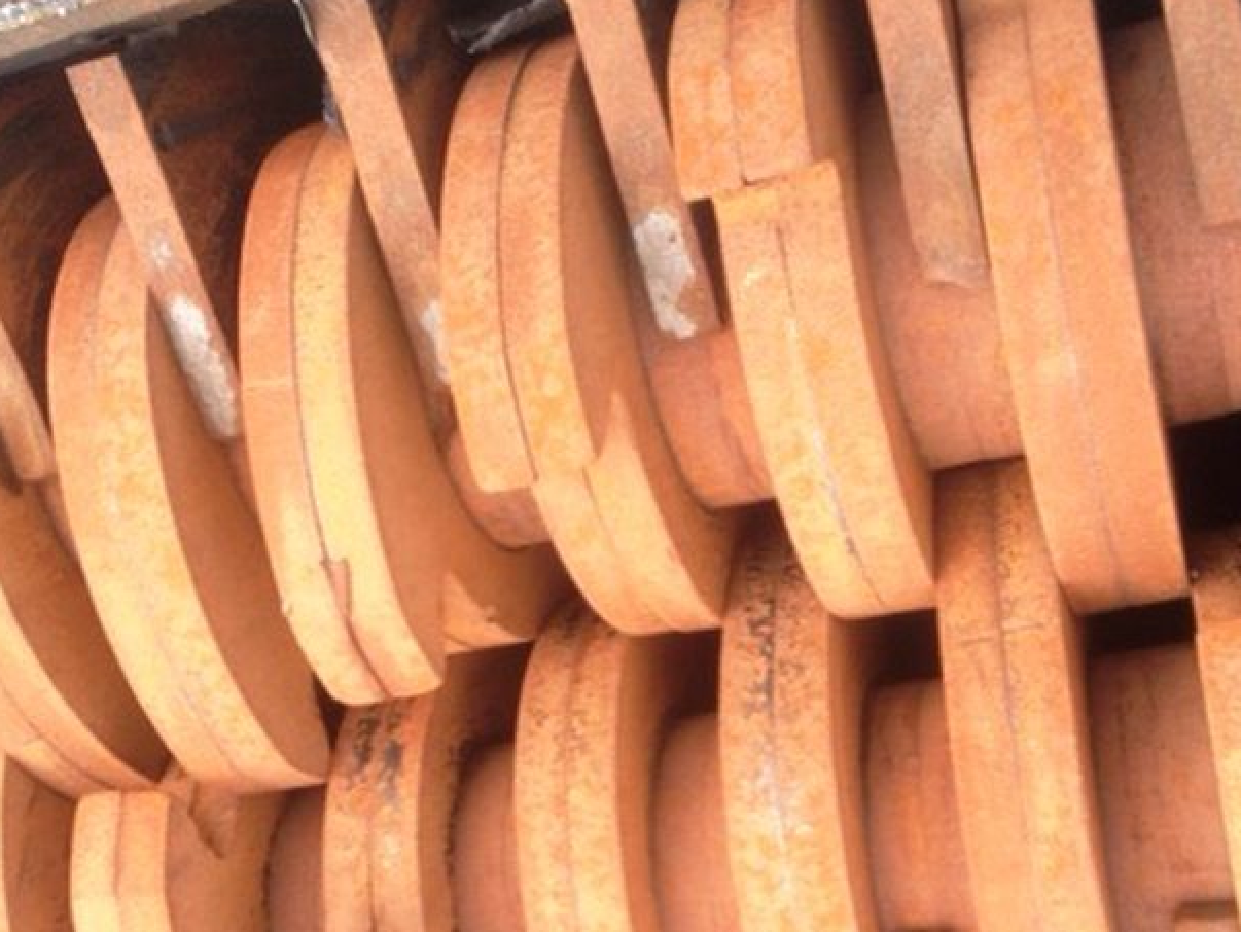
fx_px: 2081
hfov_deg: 33.2
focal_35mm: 58
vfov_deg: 25.0
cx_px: 525
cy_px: 665
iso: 50
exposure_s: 1/230
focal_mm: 4.28
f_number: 2.4
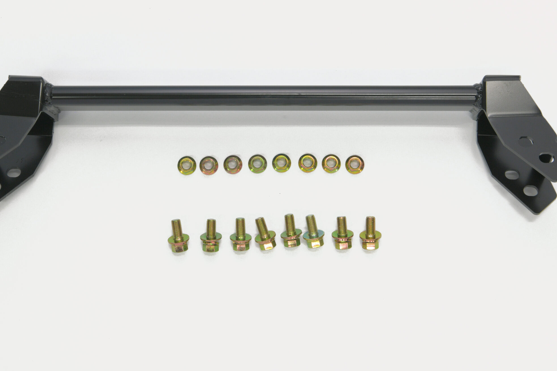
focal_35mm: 78
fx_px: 1207
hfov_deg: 26.0
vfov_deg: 17.5
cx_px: 265
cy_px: 153
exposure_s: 1/10
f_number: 16
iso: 400
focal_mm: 60
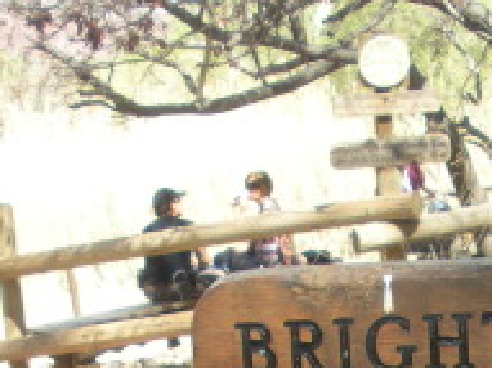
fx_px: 2145
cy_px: 710
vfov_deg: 9.3
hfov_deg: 12.5
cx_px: 721
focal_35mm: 151
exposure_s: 1/189
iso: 88
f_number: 3.5
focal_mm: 6.3
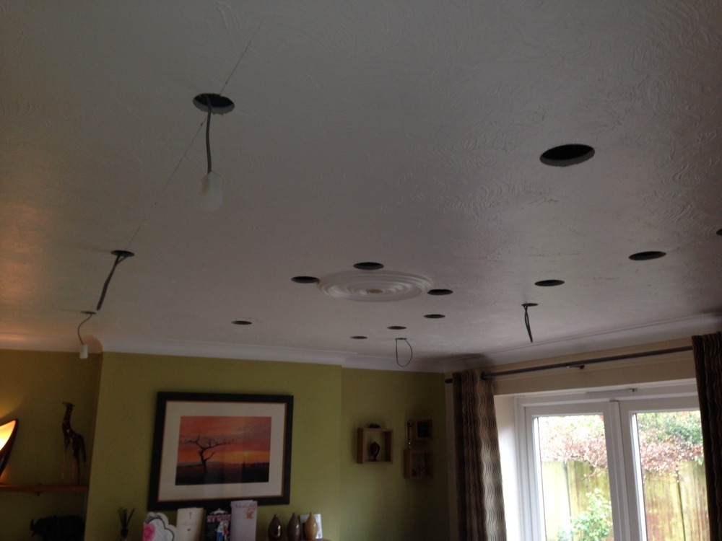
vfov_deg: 42.9
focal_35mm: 33
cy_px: 270
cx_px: 361
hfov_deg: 55.4
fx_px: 688
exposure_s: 1/25
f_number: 2.4
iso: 50
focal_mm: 4.12
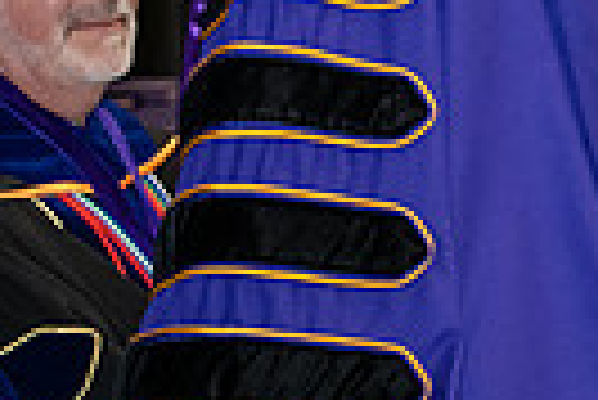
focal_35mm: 305
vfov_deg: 4.5
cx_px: 868
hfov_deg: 6.7
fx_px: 5072
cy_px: -178
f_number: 5
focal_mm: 70
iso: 2500
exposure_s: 1/200
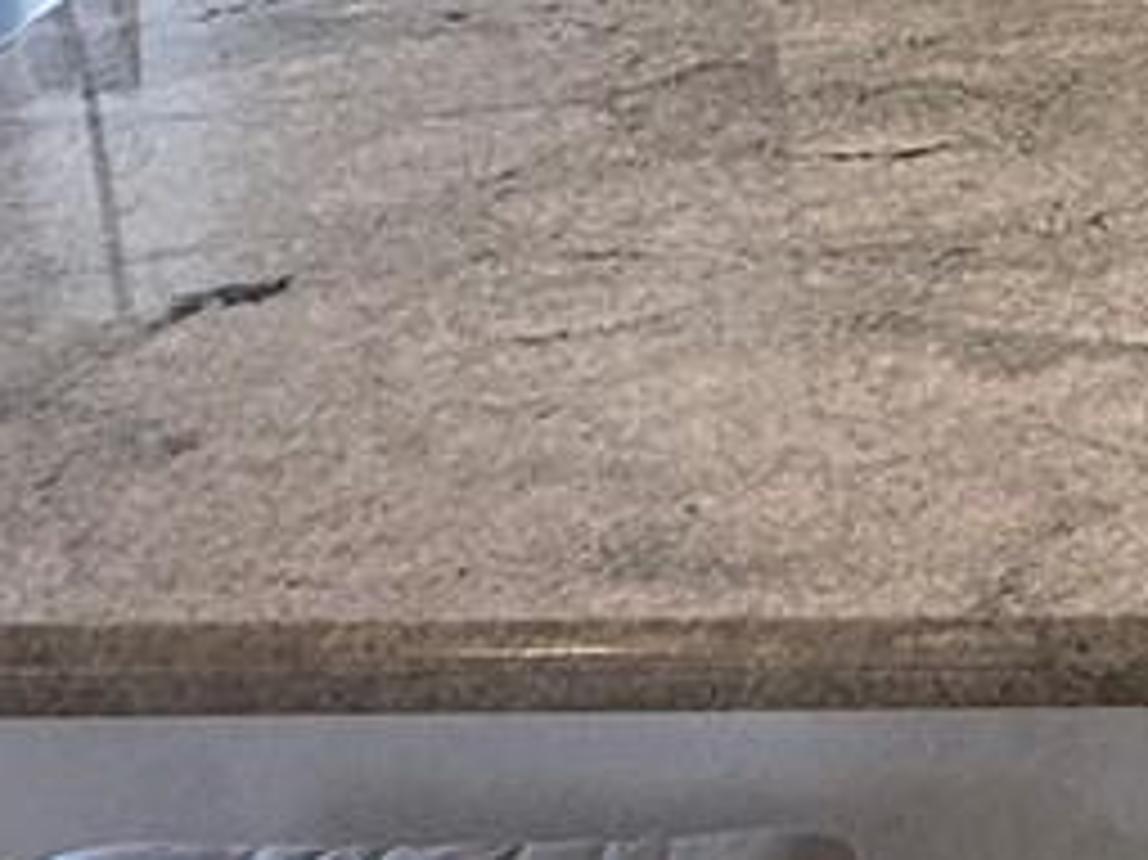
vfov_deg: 15.9
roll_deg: -0.3
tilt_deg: -16.7
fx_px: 2917
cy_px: -266
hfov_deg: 18.6
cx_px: 1900
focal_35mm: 88
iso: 125
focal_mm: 2.22
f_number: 2.2
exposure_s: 1/120
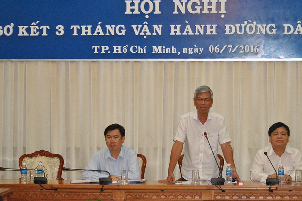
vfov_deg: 12.2
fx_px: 940
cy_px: 100
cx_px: 178
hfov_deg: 18.2
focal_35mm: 112
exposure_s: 1/100
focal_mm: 58
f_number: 4.5
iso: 1600
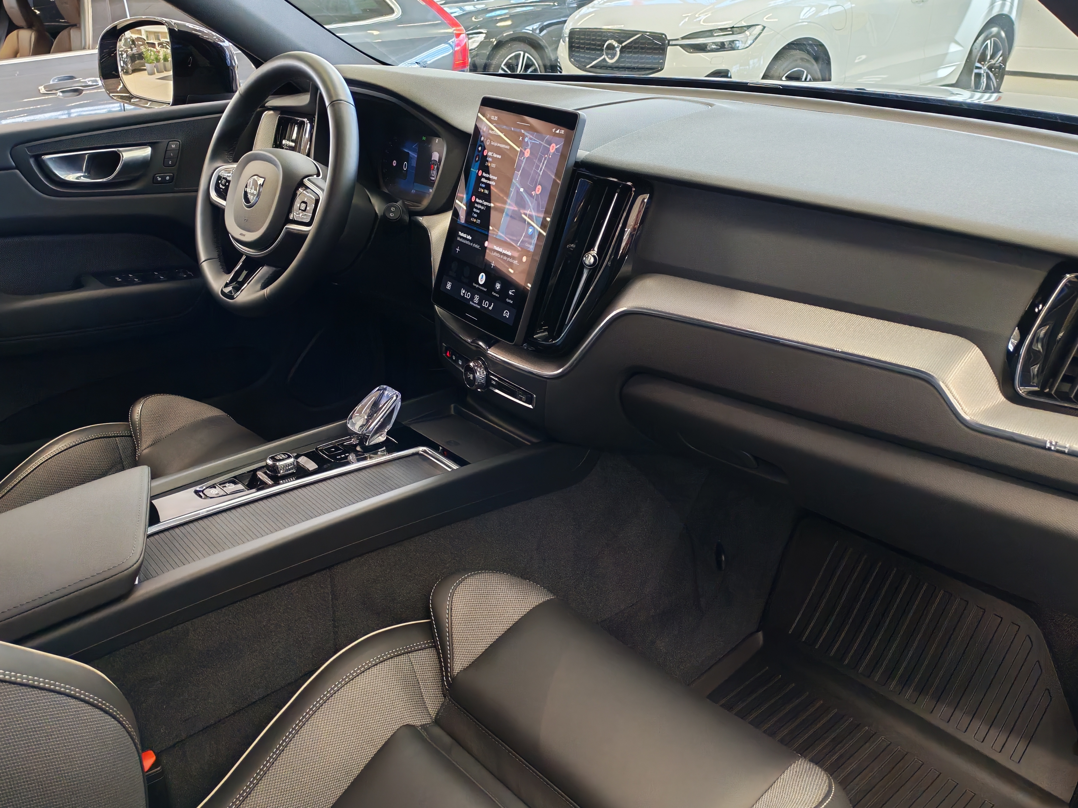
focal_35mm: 31
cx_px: 539
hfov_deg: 58.4
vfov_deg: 45.4
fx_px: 965
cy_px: 404
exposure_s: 1/100
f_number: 1.9
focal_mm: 6.12
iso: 1025
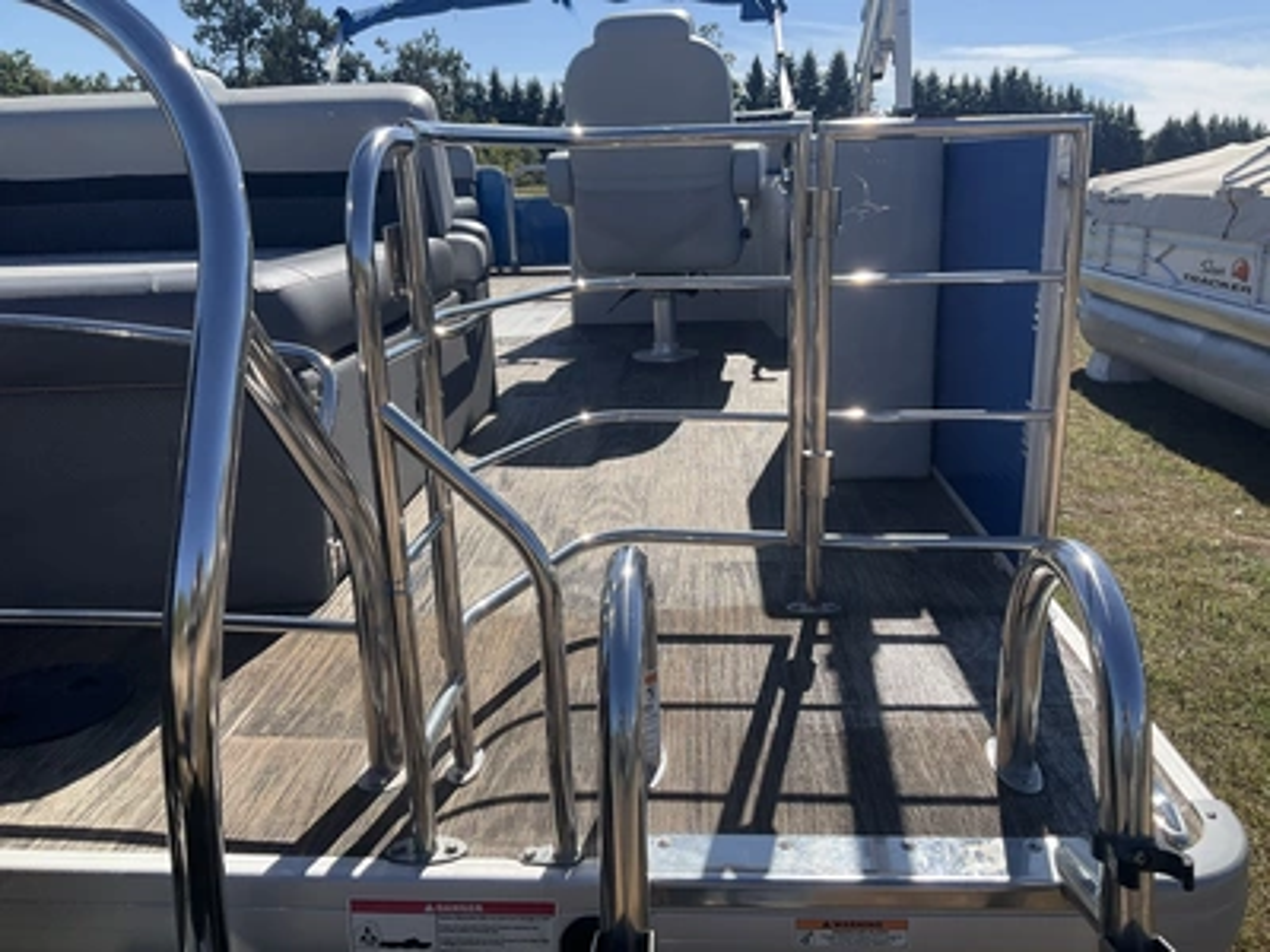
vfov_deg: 48.2
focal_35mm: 29
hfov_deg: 61.7
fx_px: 1064
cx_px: 635
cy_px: 476
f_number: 1.8
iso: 25
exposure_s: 1/1626
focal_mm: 3
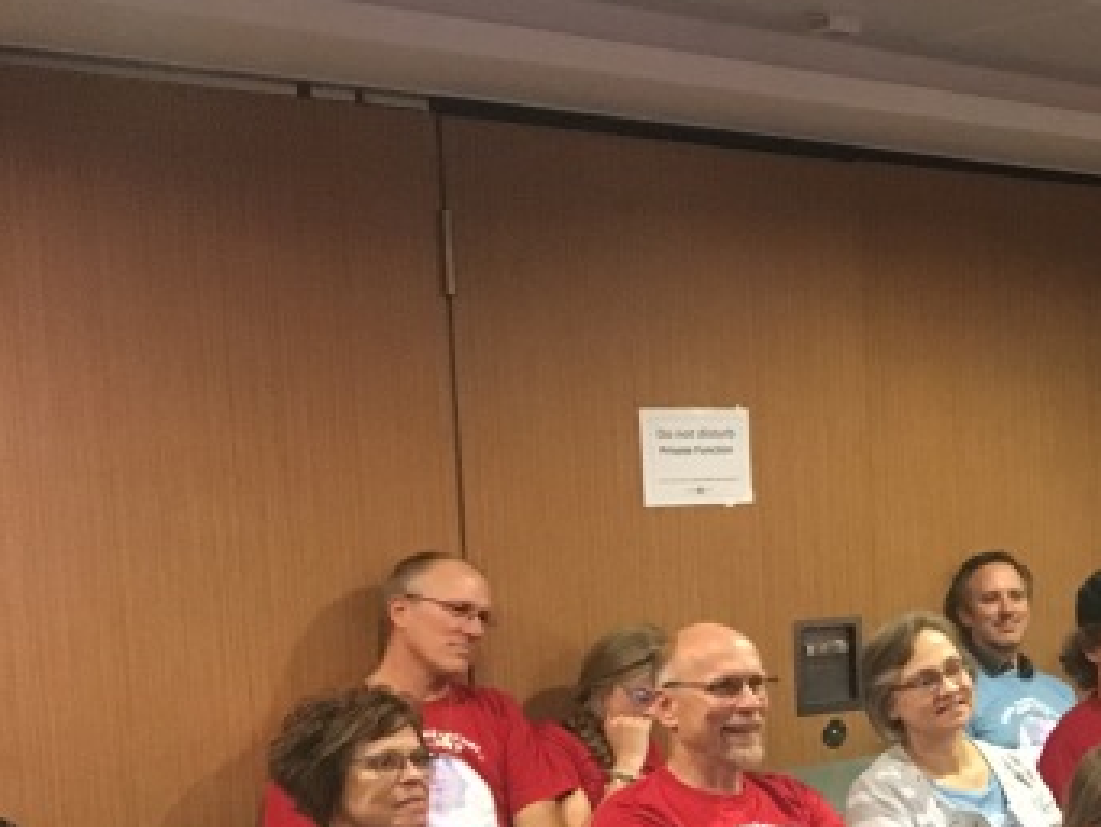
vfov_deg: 21.3
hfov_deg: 25.8
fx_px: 2164
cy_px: 688
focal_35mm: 68
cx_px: 1288
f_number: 2.2
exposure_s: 1/15
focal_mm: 4.15
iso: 400
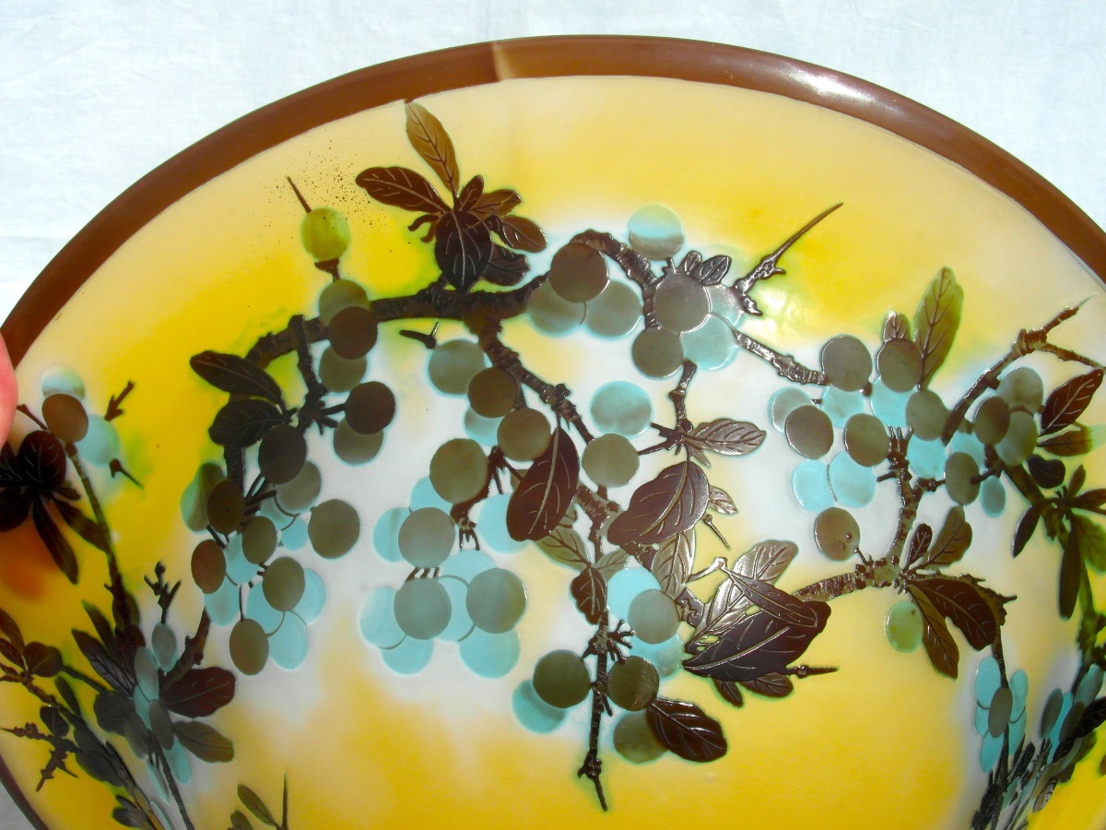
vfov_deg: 27.5
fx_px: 1693
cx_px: 553
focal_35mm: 53
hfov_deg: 36.2
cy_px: 415
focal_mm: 8.7
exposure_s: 1/750
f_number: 5.8
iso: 80
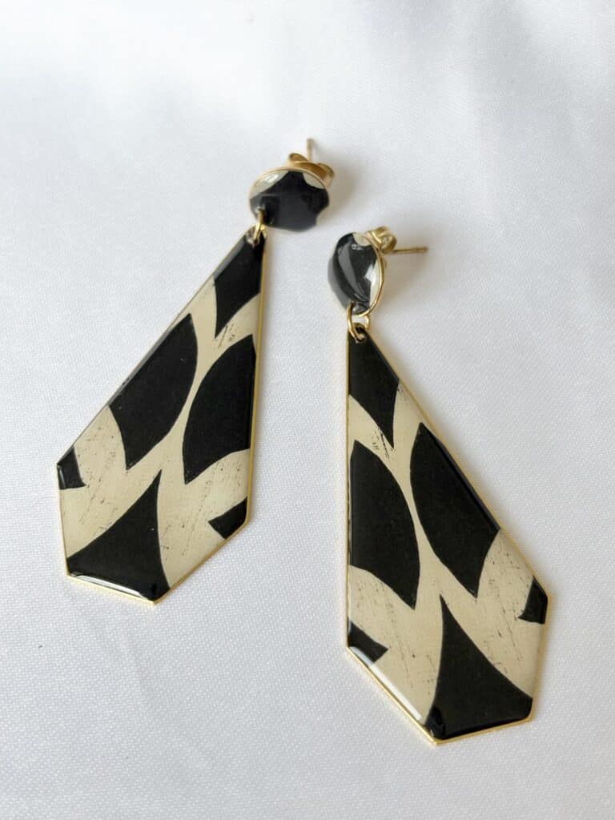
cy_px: 410
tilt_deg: -61.5
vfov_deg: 36.8
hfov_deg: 28.0
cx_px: 308
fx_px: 1232
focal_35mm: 52
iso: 32
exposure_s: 1/607
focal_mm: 5.96
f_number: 1.6
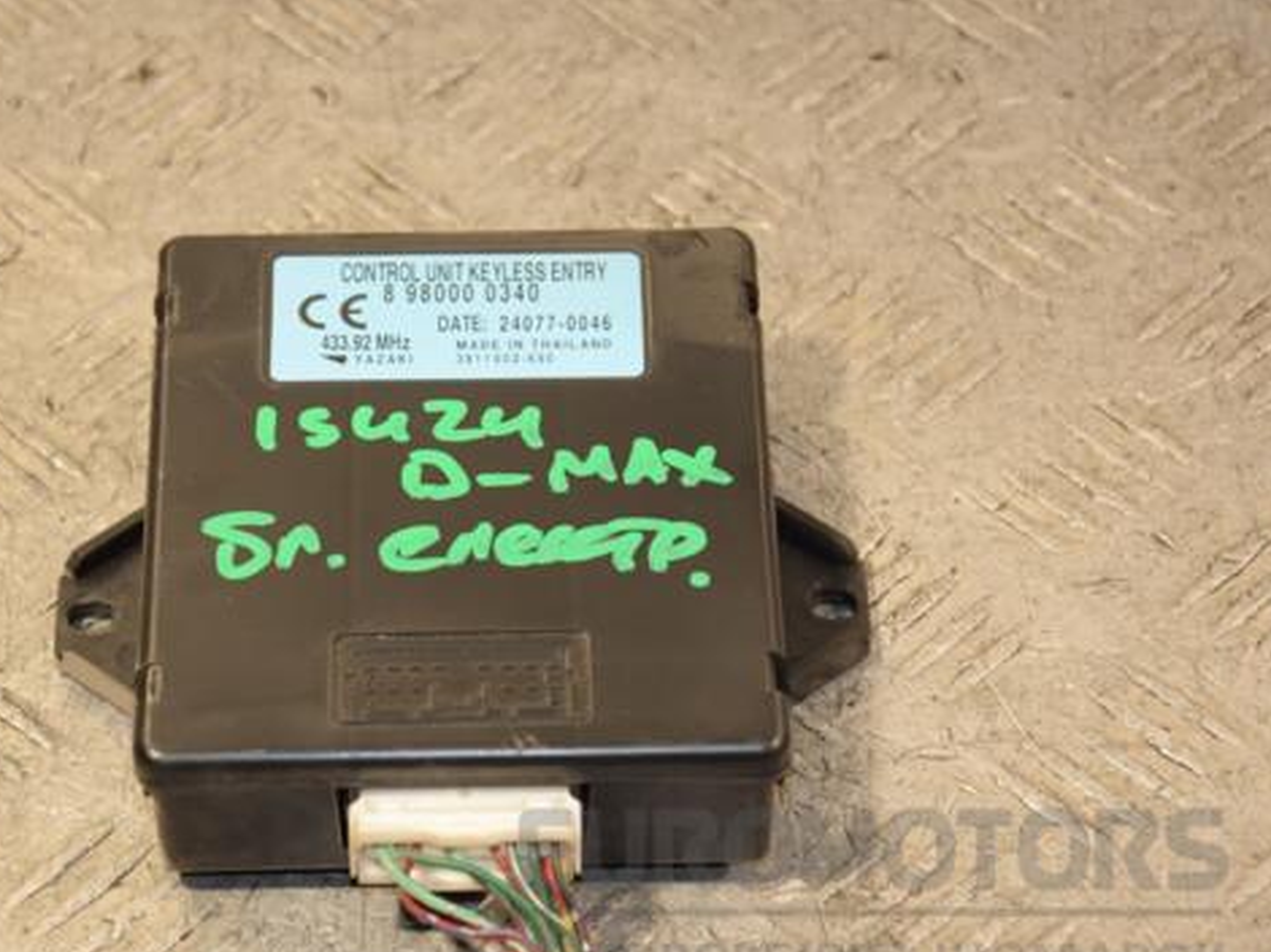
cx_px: 468
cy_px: 490
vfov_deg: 11.5
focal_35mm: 129
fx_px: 4734
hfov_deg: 15.3
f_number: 5.6
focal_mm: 70
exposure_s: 1/200
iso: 800
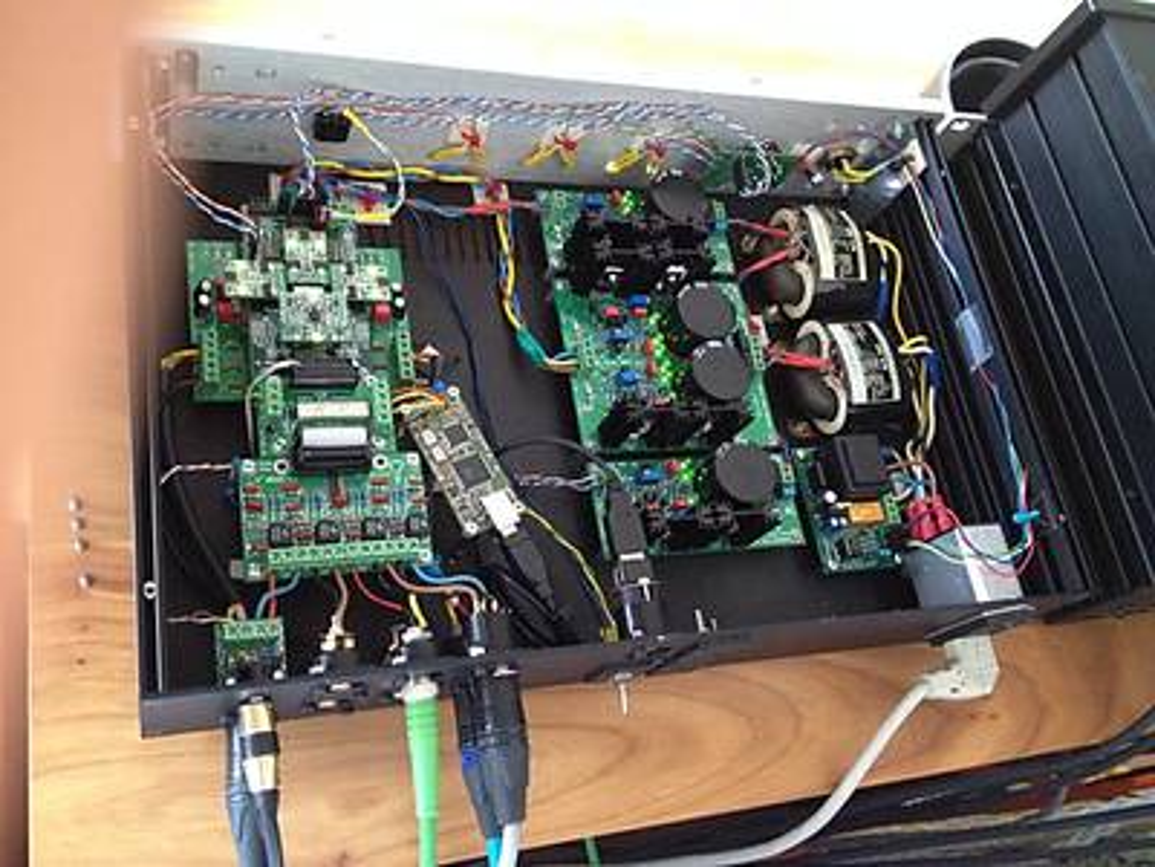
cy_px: 434
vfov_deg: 40.7
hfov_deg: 52.6
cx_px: 578
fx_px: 1168
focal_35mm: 35
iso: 400
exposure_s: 1/15
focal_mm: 4.28
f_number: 2.4
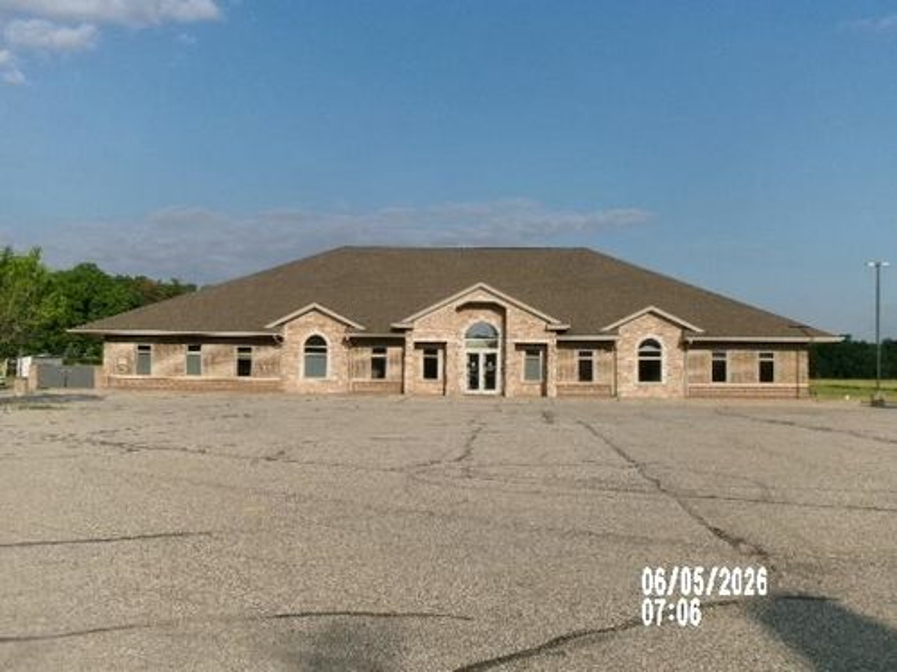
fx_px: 1114
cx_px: 448
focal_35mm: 43
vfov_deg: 33.6
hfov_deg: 43.9
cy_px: 336
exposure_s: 1/150
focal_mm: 7.8
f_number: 12.5
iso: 100
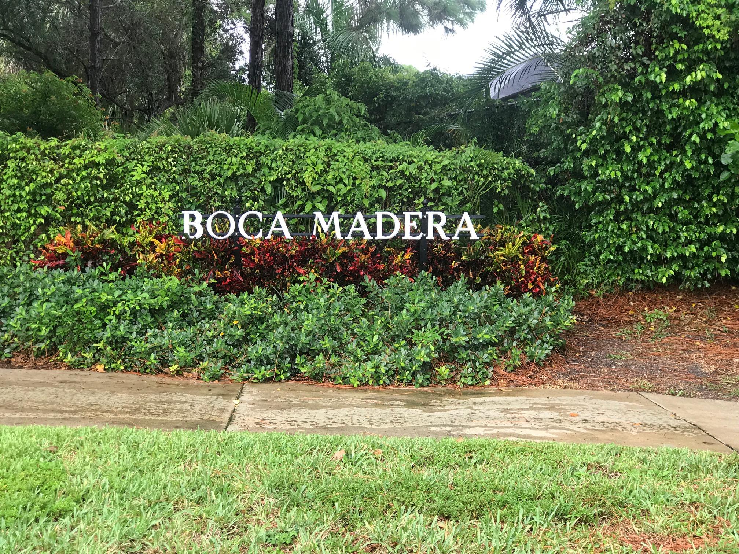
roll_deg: -0.4
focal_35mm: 57
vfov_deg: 25.7
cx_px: 370
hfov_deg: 33.8
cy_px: 277
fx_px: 1217
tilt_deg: -3.2
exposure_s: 1/120
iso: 25
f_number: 2.8
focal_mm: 6.6
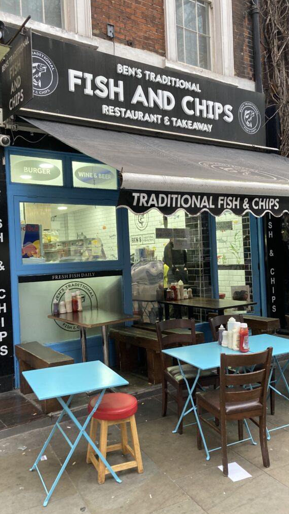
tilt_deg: +1.2
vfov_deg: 62.6
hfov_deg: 37.8
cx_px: 146
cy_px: 260
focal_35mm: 31
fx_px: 422
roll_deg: +2.8
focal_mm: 3.99
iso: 125
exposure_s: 1/60
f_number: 1.8
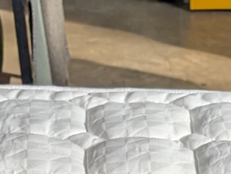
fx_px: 1150
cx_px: 67
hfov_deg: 11.5
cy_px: 415
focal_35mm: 172
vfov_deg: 8.0
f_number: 1.68
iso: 20
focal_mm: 6.9
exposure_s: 1/200
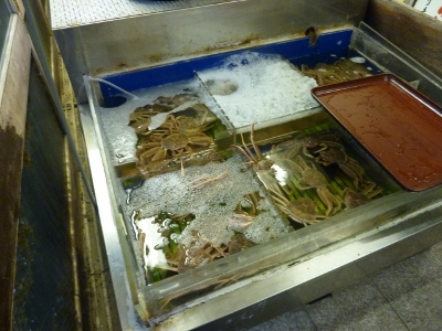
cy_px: 166
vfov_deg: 54.9
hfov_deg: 69.4
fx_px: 319
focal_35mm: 25
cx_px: 221
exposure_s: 1/15
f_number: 3.3
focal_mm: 4.1
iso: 400
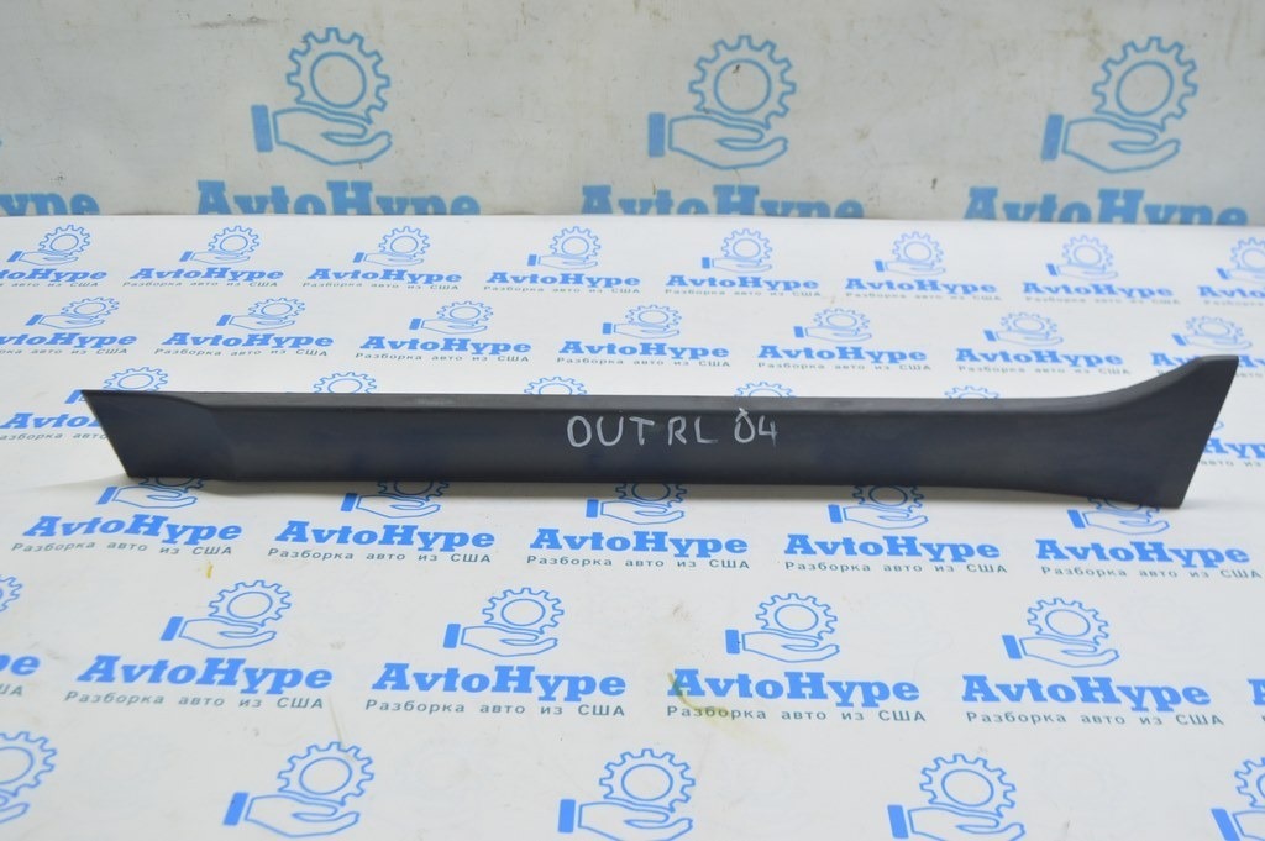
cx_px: 632
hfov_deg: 51.3
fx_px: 1317
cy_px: 420
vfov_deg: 35.4
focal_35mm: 38
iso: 400
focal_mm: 25
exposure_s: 1/20
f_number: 5.6
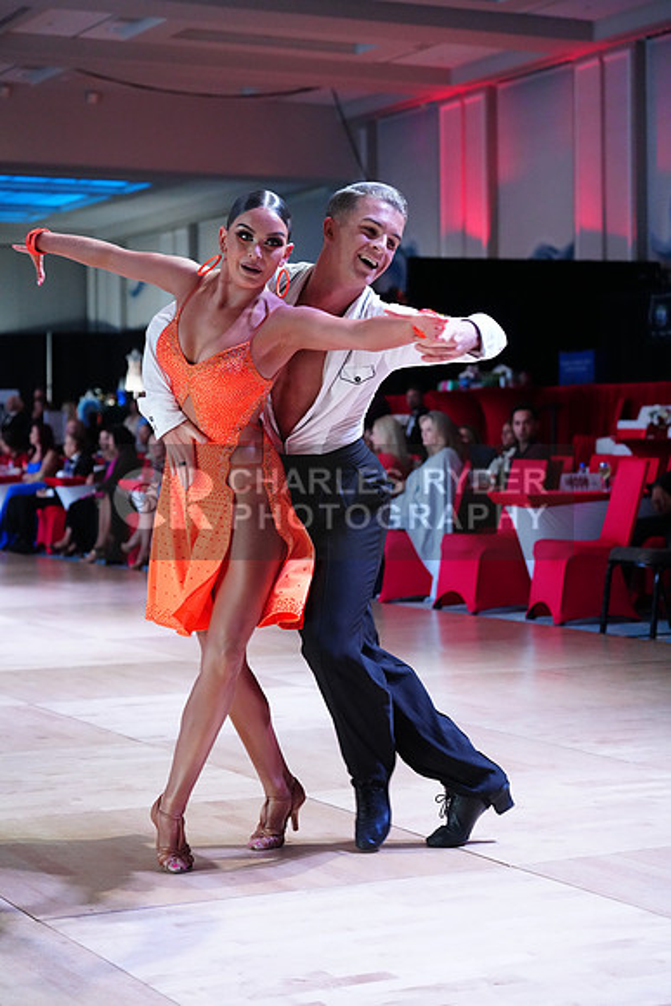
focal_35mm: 70
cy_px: 503
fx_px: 1956
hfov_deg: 19.5
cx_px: 336
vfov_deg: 28.8
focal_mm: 70
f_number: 4
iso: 6400
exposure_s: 1/400
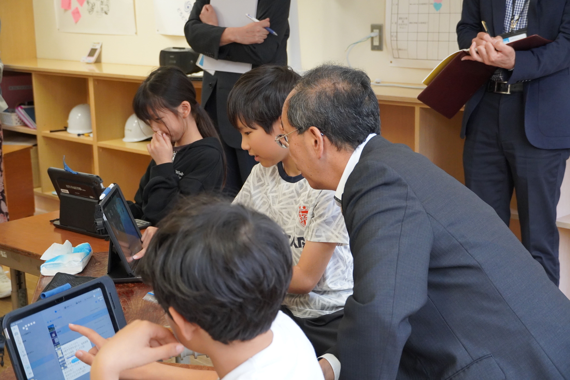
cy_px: 190
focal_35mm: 58
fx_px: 927
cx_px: 285
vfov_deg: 23.2
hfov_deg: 34.2
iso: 2500
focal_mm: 39
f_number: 4.5
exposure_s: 1/160
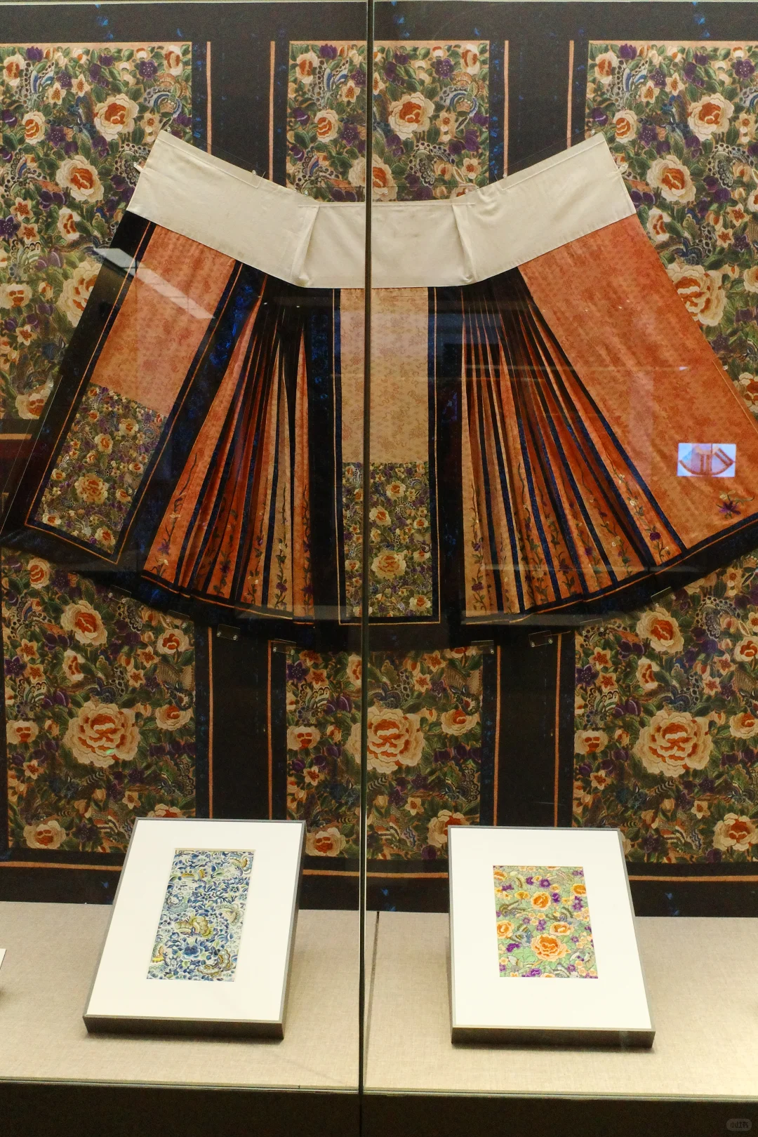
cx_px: 379
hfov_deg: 37.9
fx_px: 1105
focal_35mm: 35
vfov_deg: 54.4
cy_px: 568
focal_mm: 18.3
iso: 5000
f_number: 4.5
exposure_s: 1/80
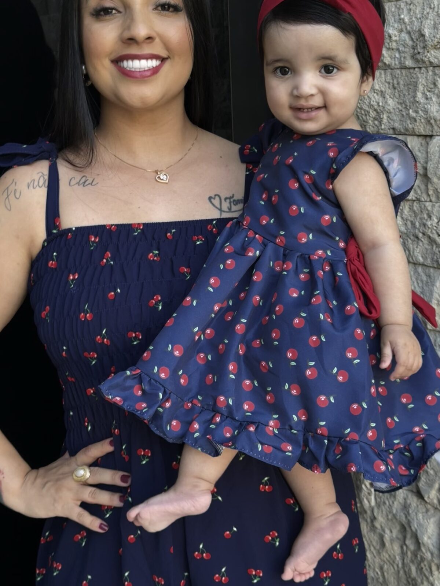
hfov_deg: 30.3
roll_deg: +2.6
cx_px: 220
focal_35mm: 48
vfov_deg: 39.7
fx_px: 813
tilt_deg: -12.3
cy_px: 293
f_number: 1.78
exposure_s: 1/174
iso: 50
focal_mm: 6.76
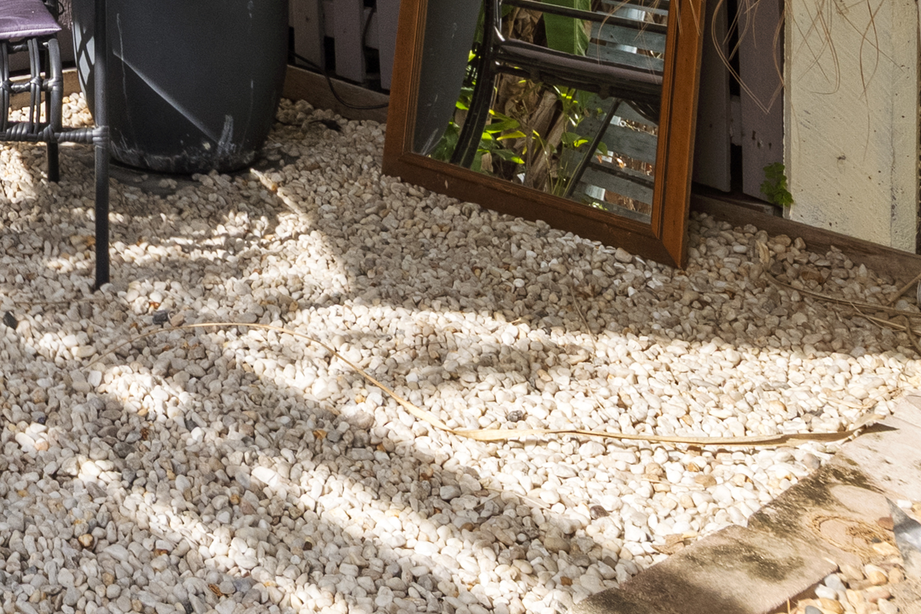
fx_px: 1740
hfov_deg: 26.1
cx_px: -219
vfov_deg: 17.0
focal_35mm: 68
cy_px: -441
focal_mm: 12
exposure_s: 1/250
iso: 400
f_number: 8
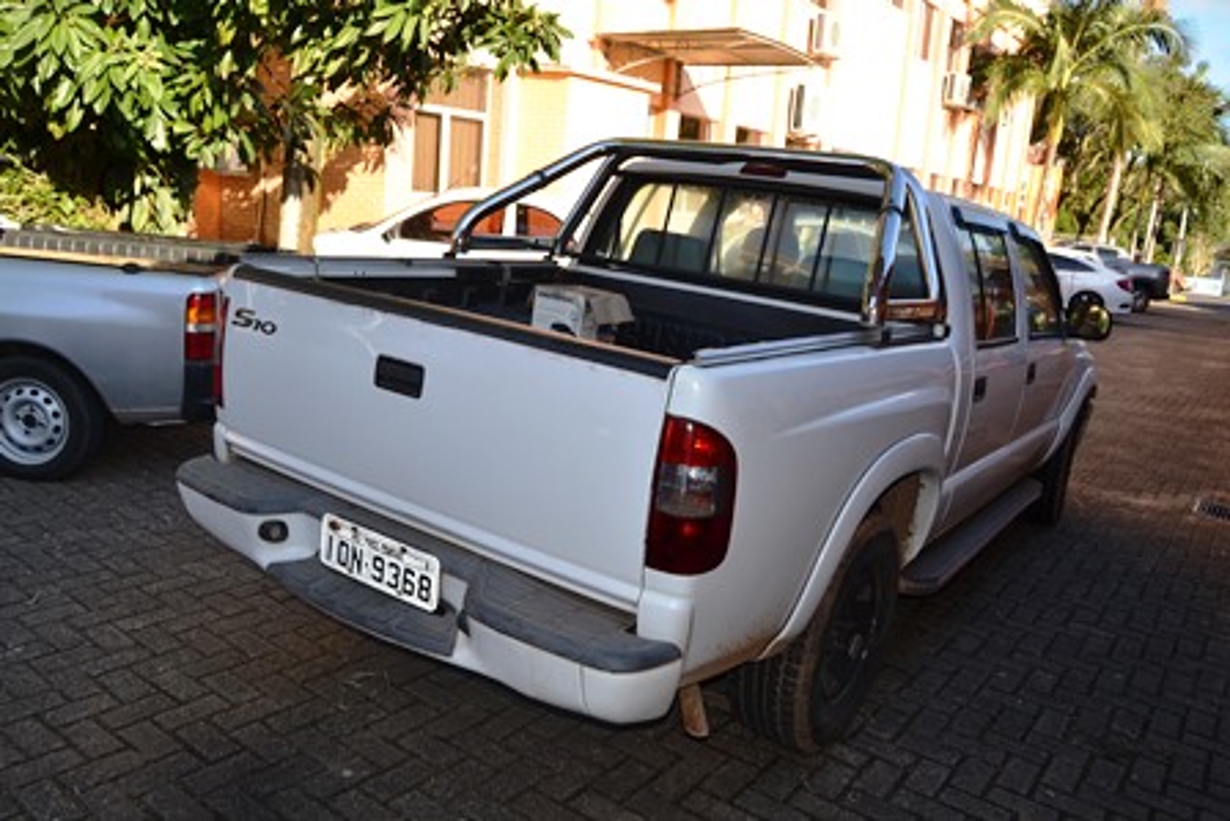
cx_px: 615
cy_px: 410
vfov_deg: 48.0
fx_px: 923
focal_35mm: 27
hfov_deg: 67.4
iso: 100
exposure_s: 1/200
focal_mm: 18
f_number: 5
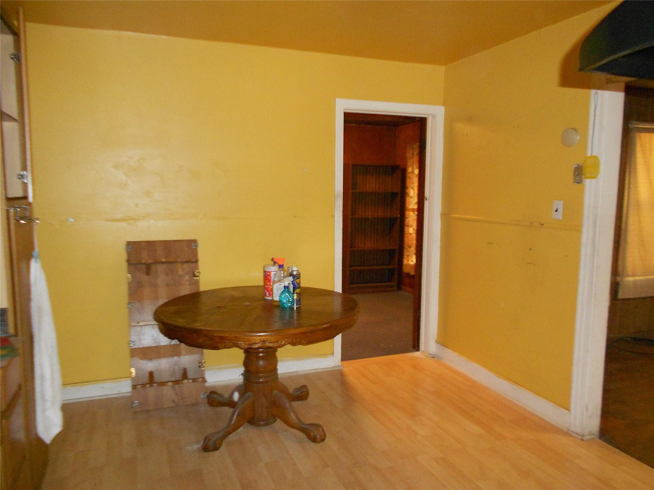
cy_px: 245
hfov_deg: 67.3
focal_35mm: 26
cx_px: 327
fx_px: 491
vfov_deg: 53.1
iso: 400
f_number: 3.2
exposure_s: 1/25
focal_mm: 4.6
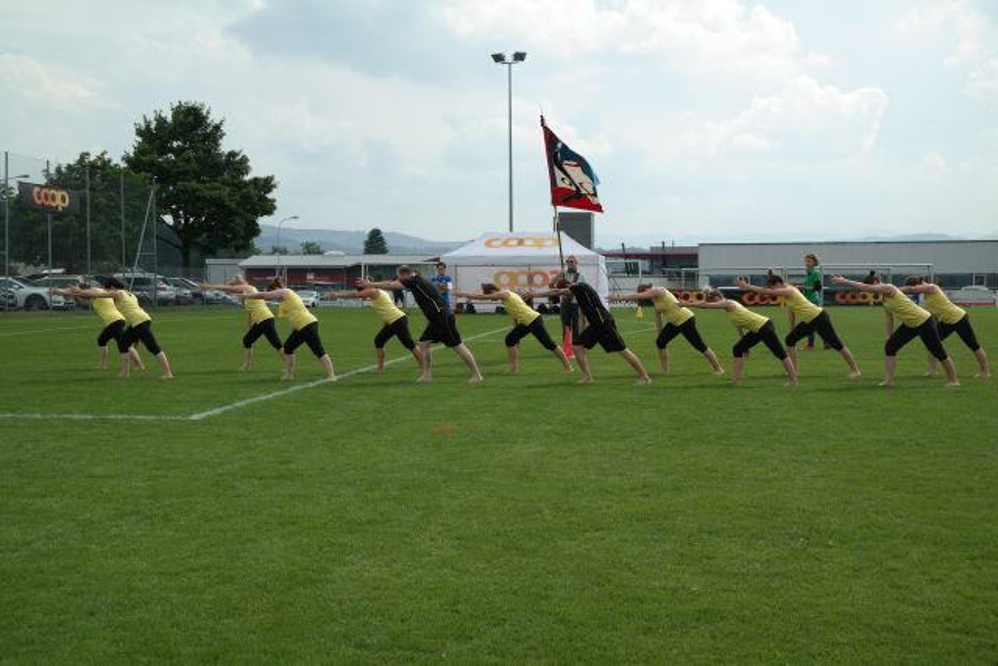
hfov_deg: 44.5
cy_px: 333
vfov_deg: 30.5
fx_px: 1220
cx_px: 499
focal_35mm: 44
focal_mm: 29
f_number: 7.1
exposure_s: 1/320
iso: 100
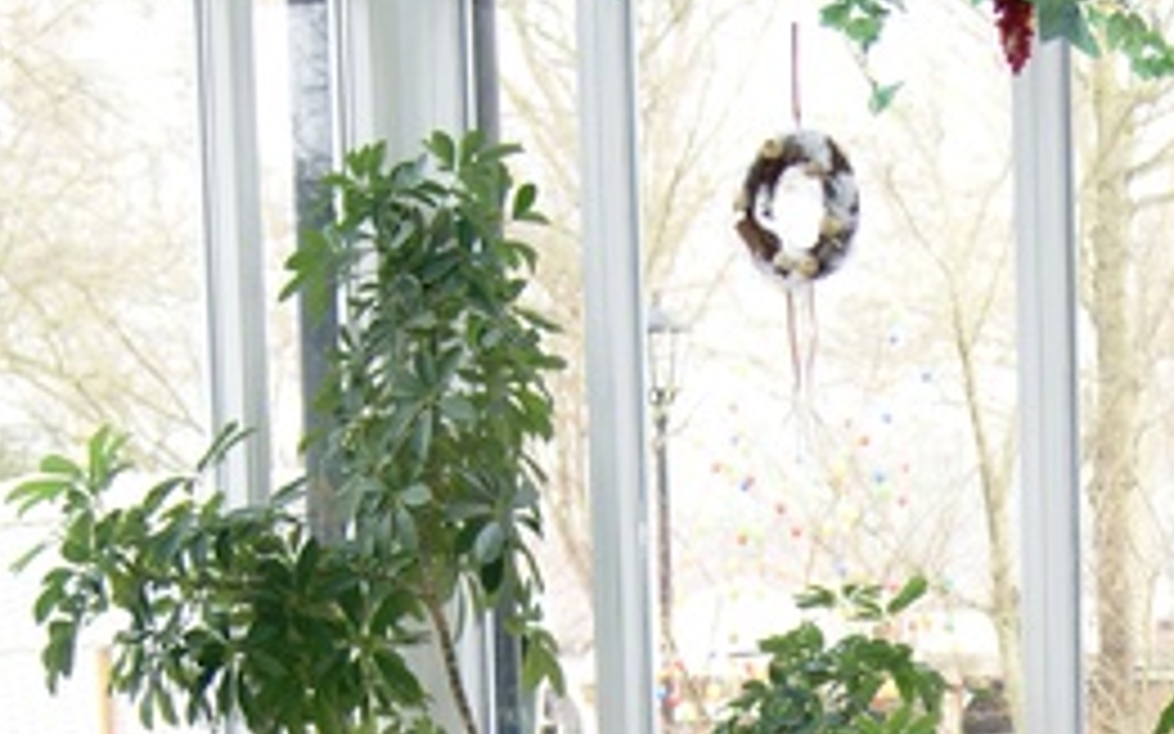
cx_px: 963
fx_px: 4510
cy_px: 1139
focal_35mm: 141
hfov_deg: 14.7
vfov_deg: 9.0
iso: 125
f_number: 4.5
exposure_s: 1/80
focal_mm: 30
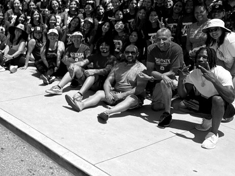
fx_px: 346
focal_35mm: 51
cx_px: 12
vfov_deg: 28.4
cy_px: 61
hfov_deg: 34.8
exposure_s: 1/1348
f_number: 1.9
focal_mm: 2.69
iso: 25
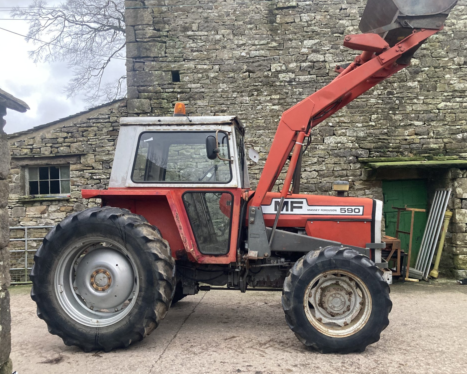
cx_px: 247
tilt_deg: +2.3
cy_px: 187
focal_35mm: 30
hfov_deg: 58.7
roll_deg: +1.5
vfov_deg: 48.5
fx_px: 415
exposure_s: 1/60
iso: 160
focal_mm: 3.99
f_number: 1.8
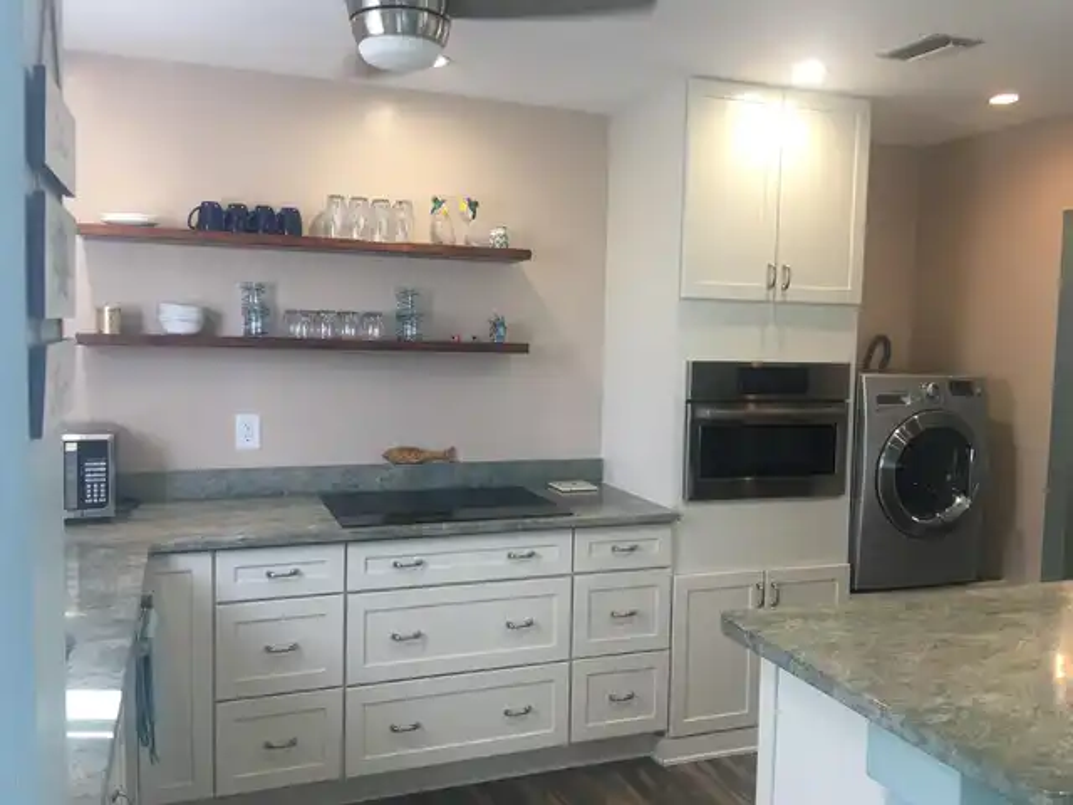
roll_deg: -1.4
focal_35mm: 29
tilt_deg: -3.0
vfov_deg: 48.2
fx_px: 899
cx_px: 536
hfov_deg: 61.7
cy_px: 402
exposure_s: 1/15
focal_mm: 4.15
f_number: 2.2
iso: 25
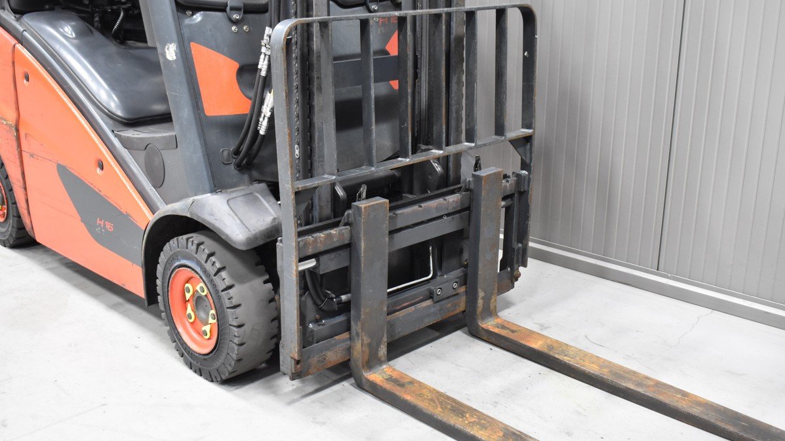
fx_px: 885
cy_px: 220
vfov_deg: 28.0
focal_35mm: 43
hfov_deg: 47.8
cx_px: 393
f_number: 5
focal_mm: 27
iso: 1600
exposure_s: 1/20
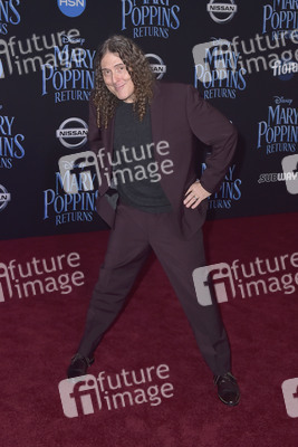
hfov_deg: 30.5
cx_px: 149
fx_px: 546
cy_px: 224
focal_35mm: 44
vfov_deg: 44.5
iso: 400
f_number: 6.3
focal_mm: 44
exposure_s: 1/250
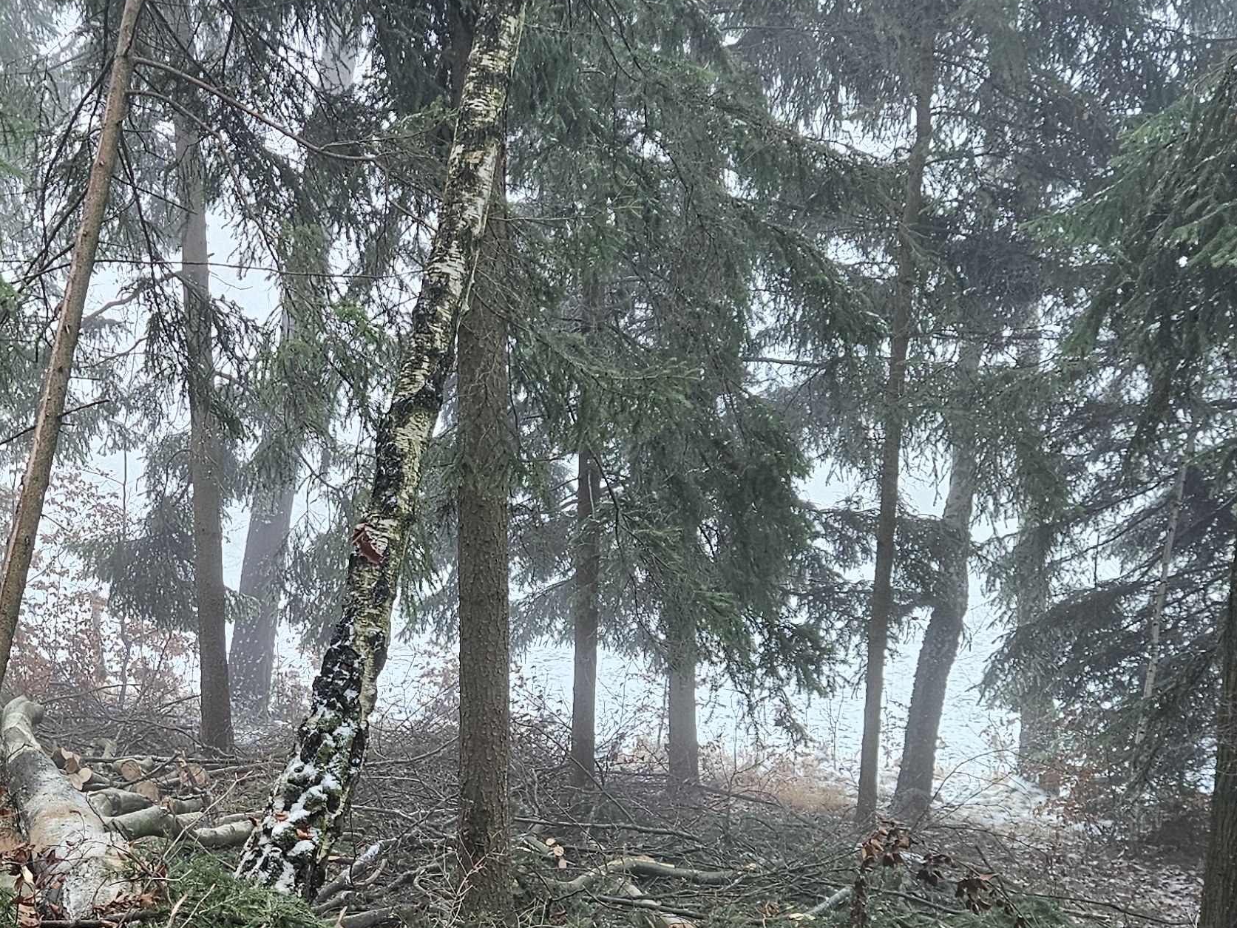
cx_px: 271
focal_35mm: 55
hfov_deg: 34.0
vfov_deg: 26.0
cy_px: 768
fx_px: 1966
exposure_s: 1/100
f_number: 1.8
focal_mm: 5.4
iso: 160
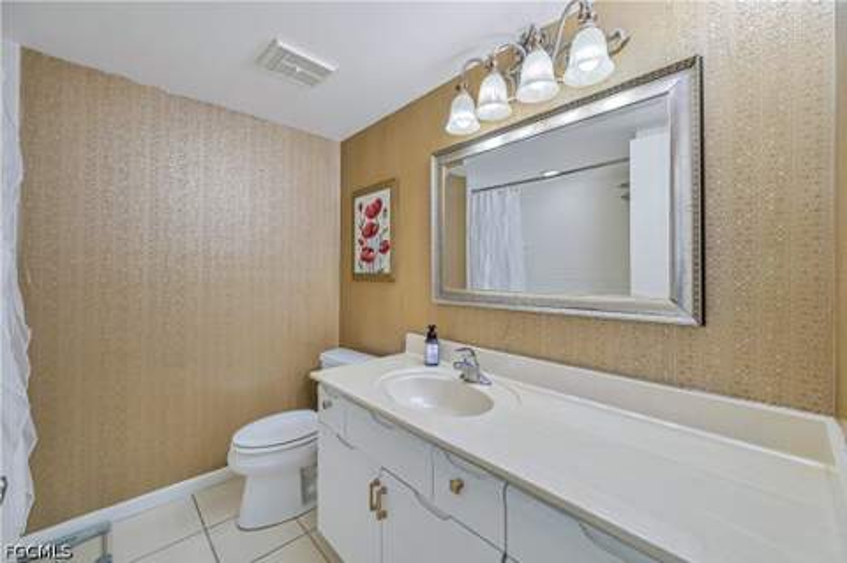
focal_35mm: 14
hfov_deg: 104.3
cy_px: 282
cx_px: 424
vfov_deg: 81.1
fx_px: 329
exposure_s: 1/250
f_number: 6.3
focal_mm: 14
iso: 800
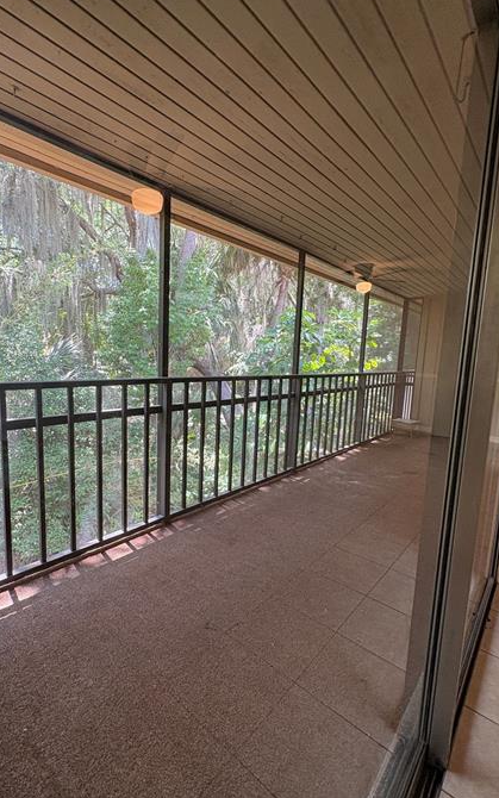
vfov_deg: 94.4
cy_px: 400
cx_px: 224
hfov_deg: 67.8
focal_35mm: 17
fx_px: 370
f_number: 2.2
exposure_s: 1/120
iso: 200
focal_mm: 2.22
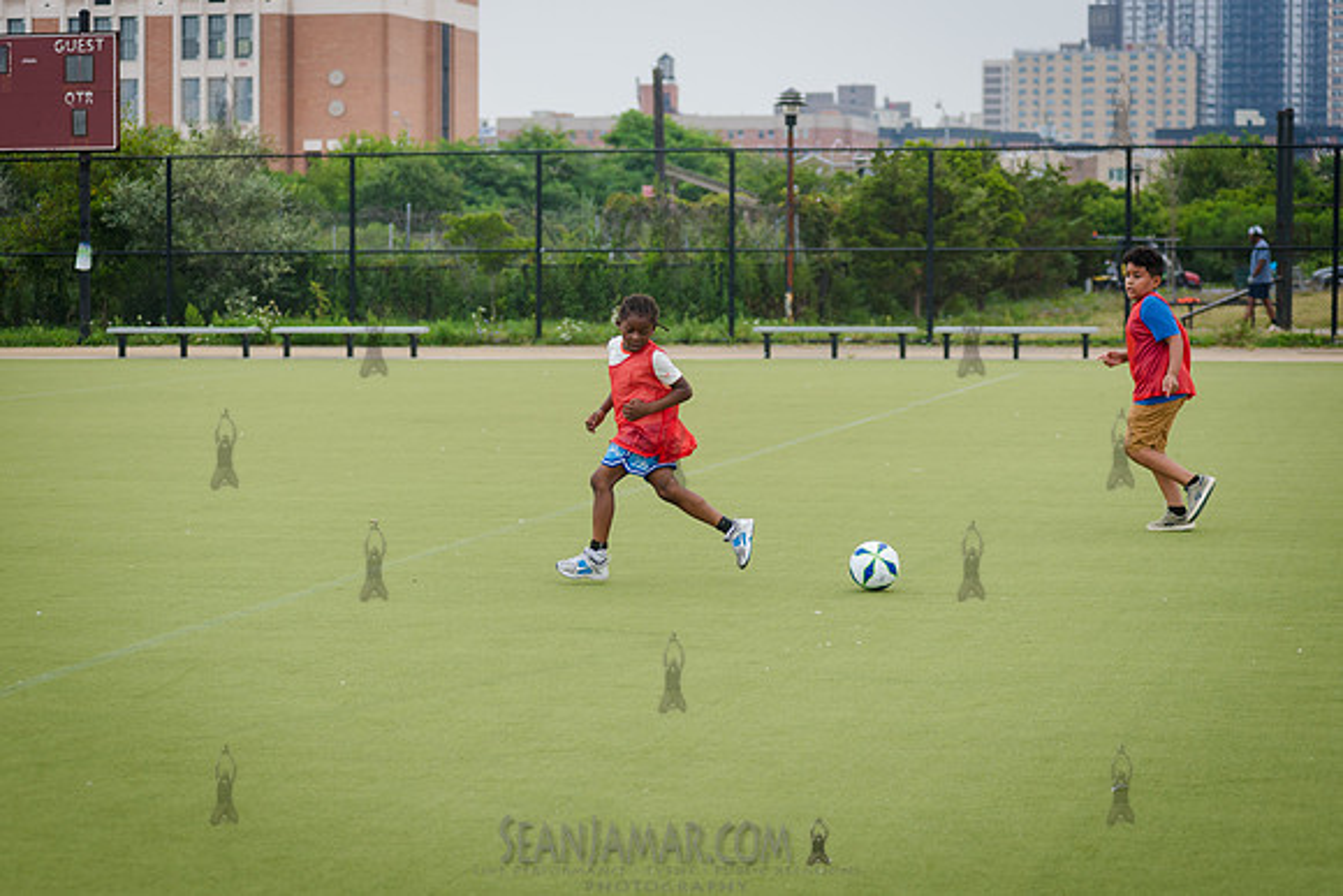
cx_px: 672
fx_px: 3276
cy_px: 448
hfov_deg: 23.2
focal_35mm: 88
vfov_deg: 15.6
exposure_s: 1/1250
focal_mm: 86
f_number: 3.5
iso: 250
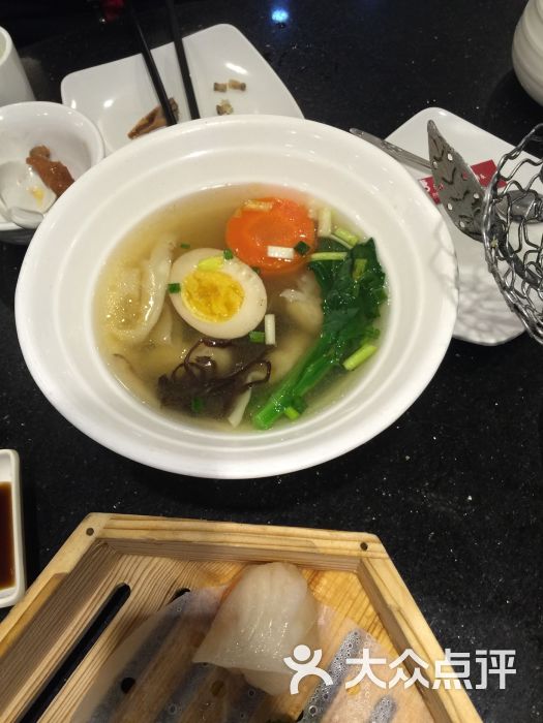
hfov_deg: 48.2
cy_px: 362
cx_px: 272
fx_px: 607
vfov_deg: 61.7
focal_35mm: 29
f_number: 2.2
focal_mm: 4.15
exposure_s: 1/17
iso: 64
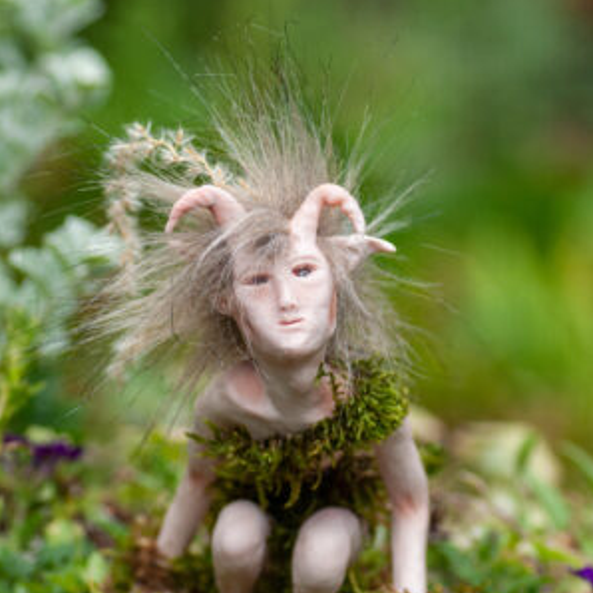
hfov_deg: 10.0
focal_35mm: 174
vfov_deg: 10.0
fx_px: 3372
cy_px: 364
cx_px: 296
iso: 500
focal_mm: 90
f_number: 5.6
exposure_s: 1/1000
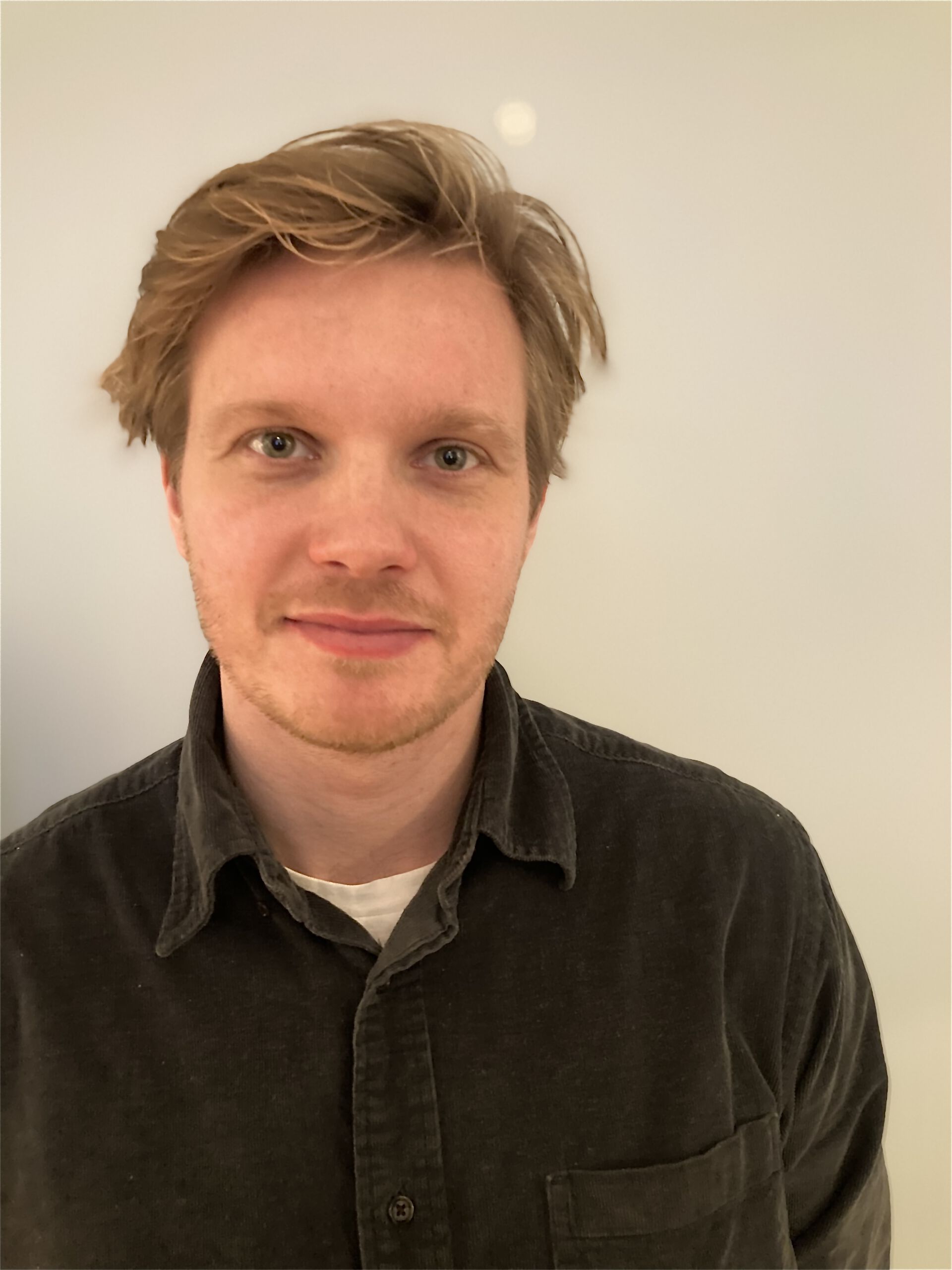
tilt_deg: +0.1
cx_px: 476
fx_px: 1027
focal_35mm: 28
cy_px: 635
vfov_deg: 63.4
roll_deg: +2.2
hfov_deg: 49.7
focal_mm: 3.99
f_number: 1.8
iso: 500
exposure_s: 1/20
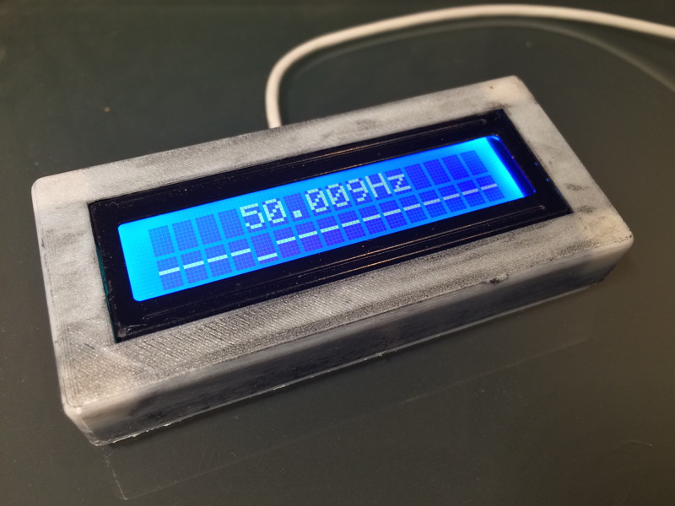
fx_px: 565
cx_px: 338
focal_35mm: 29
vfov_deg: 48.2
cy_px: 253
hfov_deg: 61.7
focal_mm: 4.15
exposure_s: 1/33
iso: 64
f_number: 2.2
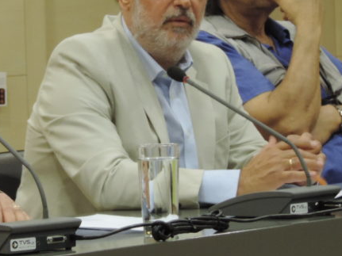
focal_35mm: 285
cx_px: 66
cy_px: 82
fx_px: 2815
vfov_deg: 5.2
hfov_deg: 6.9
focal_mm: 21.4
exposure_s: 1/25
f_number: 4.2
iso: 450
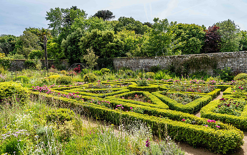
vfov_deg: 50.3
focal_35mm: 24
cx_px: 124
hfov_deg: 73.8
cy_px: 82
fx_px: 165
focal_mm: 24
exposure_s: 1/320
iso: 250
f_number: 8
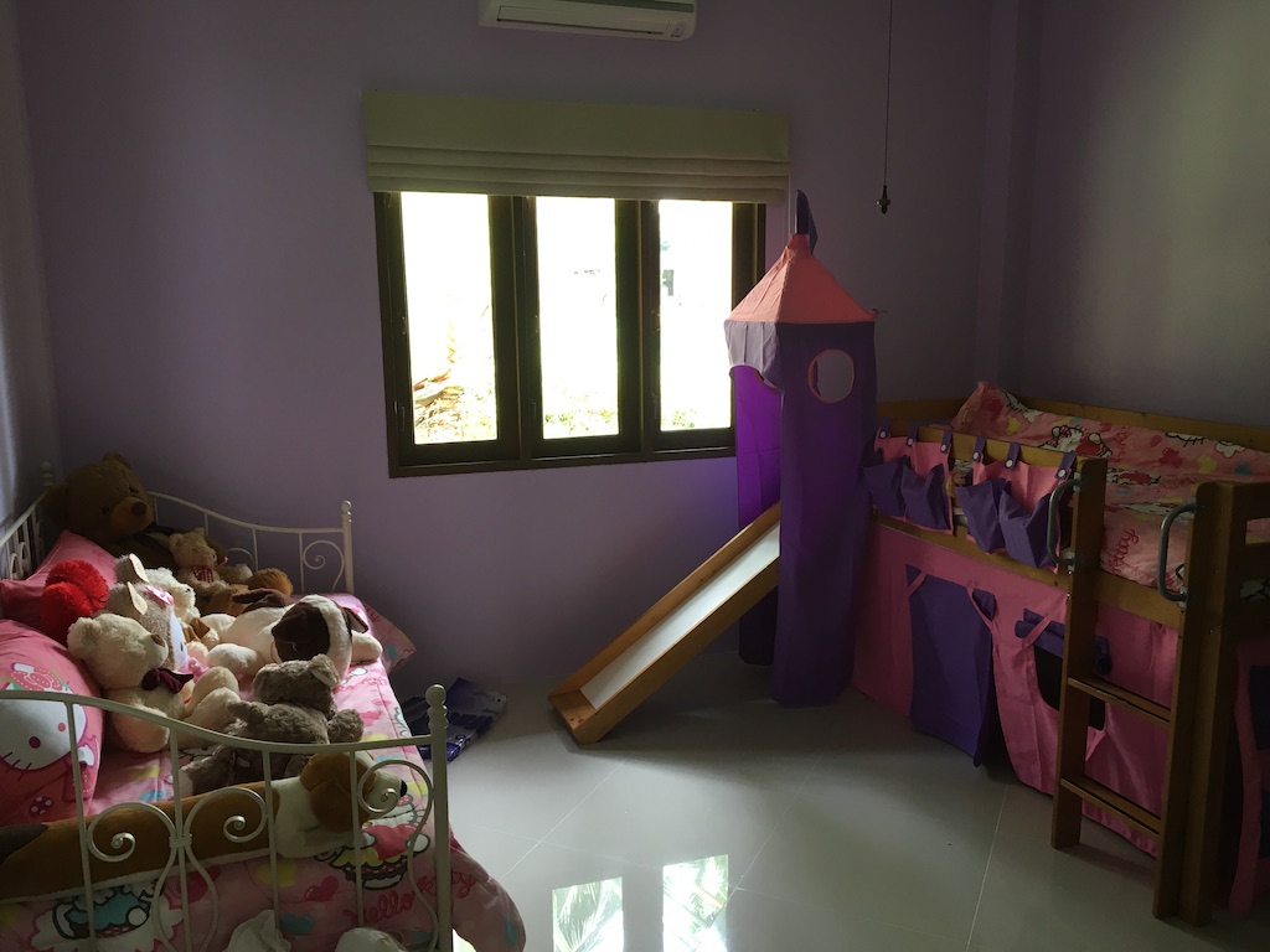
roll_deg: +0.5
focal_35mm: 29
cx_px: 635
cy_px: 476
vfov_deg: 48.2
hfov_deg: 61.7
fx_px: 1064
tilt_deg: -9.7
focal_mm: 4.15
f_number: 2.2
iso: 80
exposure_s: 1/33
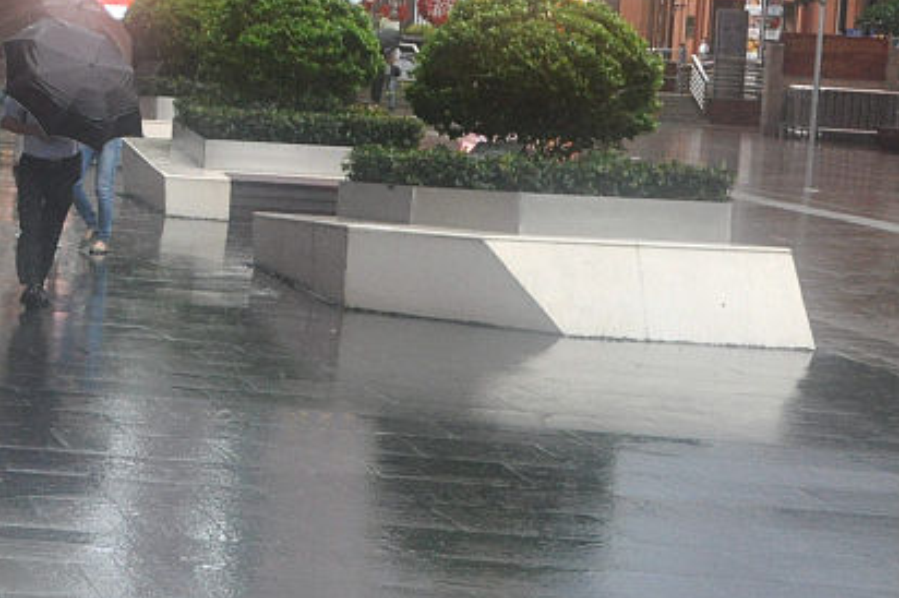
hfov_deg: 15.2
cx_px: -107
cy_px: 270
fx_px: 3269
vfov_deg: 10.5
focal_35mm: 131
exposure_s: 1/200
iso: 800
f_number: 7.1
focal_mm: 30
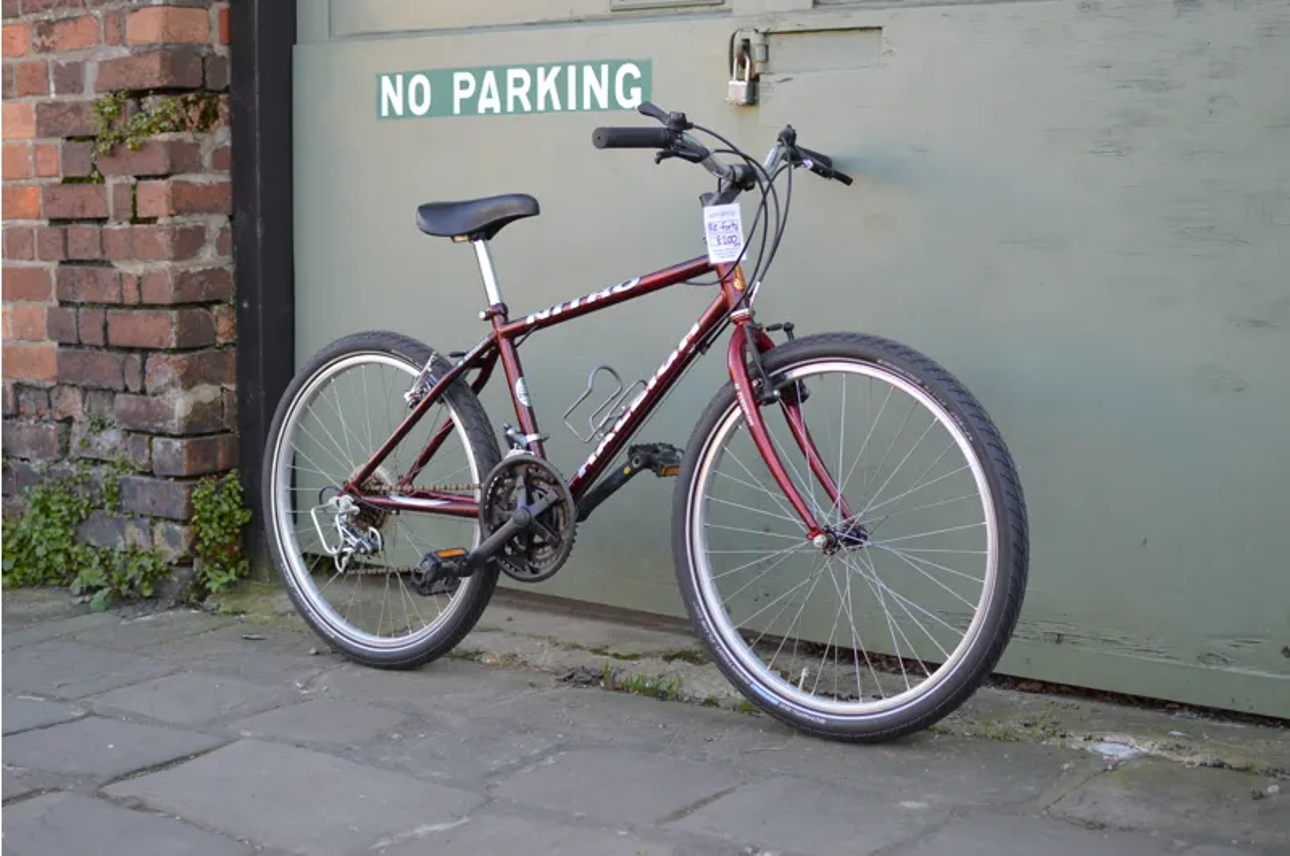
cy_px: 428
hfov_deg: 37.9
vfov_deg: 25.7
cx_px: 645
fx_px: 1879
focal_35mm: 52
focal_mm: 35
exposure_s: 1/320
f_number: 2.2
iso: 200
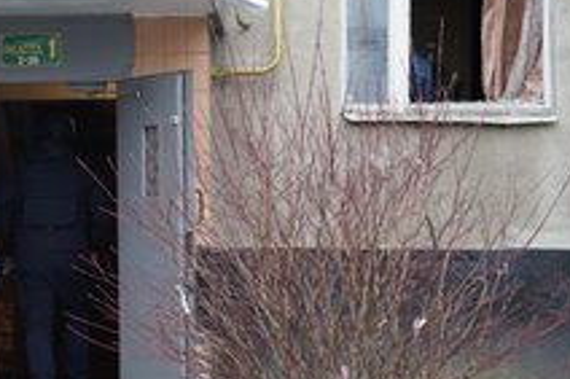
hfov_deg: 12.2
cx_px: 113
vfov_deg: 8.2
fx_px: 2658
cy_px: 190
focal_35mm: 168
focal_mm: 89
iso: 800
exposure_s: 1/160
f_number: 5
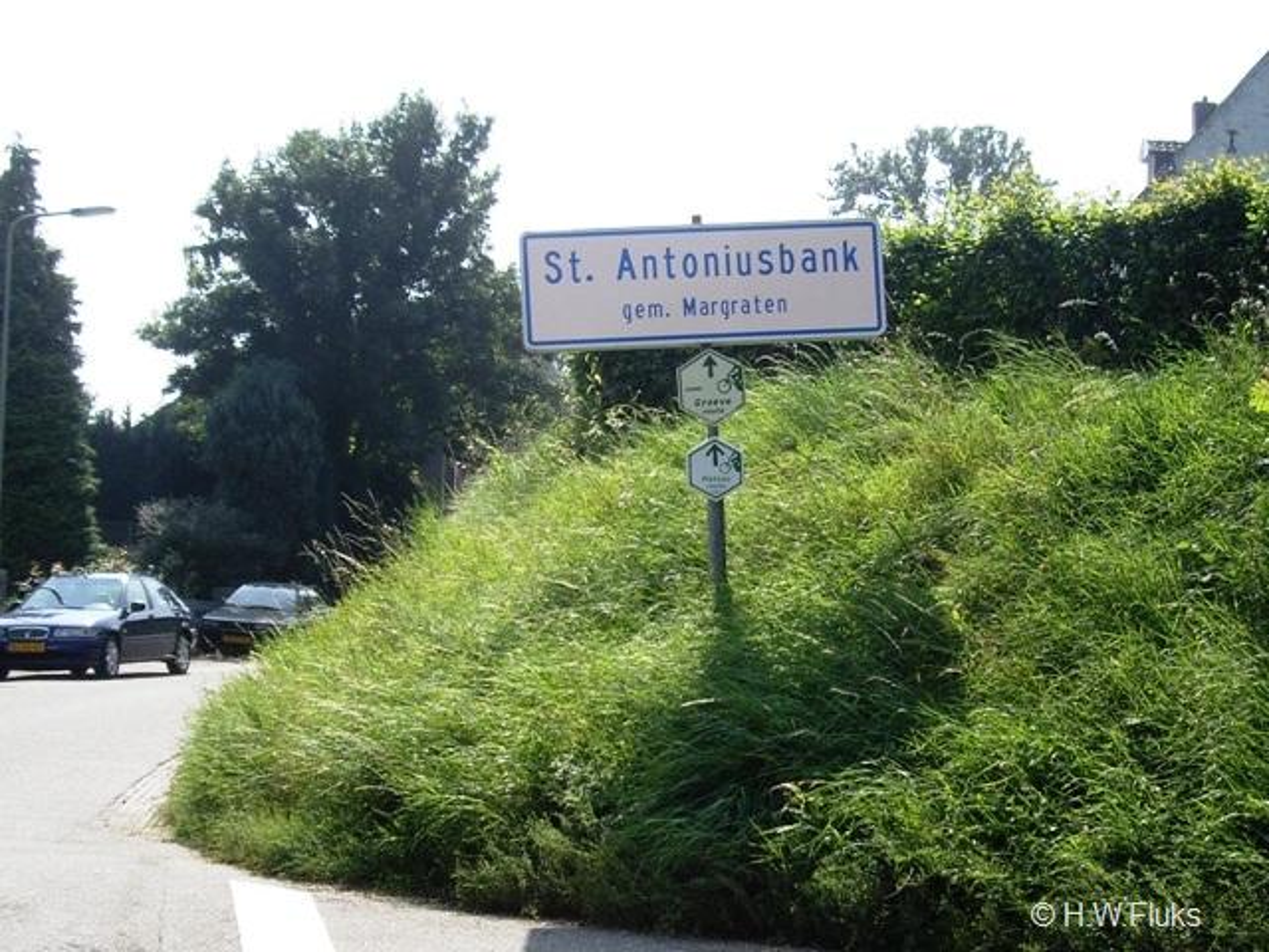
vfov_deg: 37.7
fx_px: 1393
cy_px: 476
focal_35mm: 38
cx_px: 634
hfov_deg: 49.0
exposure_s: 1/1000
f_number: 2.8
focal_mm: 7.9
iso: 64
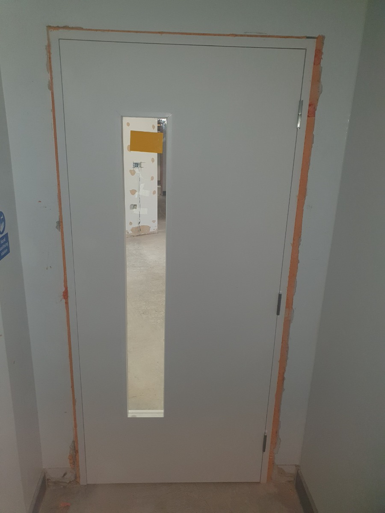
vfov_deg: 67.3
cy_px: 256
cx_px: 192
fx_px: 386
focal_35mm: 26
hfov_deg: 53.1
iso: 100
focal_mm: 4.32
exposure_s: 1/50
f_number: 2.4
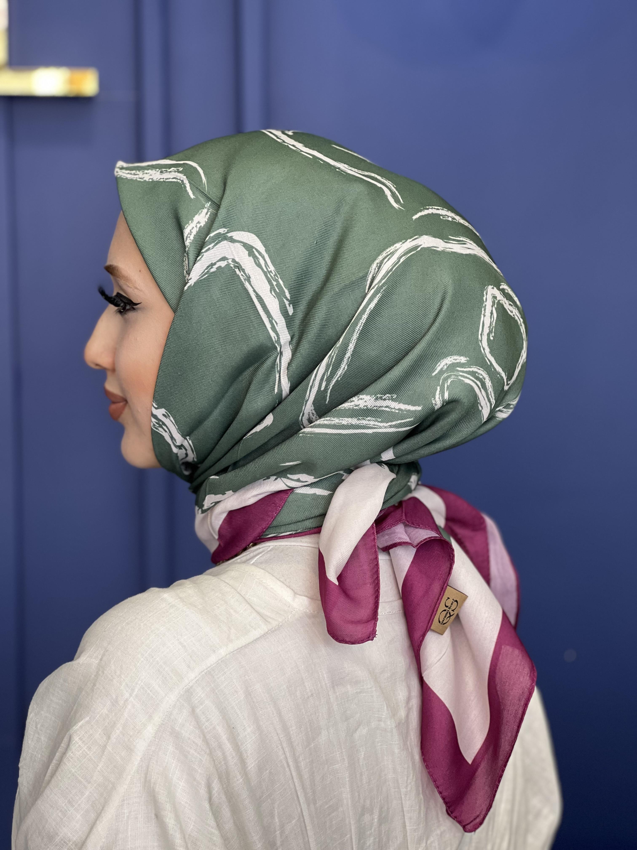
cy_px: 425
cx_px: 318
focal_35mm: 77
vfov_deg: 25.3
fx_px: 1889
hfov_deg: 19.1
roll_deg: +0.4
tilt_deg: -2.6
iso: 100
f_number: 2.8
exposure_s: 1/100
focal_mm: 9
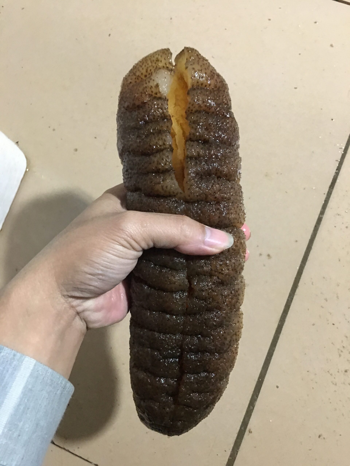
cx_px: 175
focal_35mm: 29
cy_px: 233
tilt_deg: -78.9
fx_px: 391
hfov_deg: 48.2
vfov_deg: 61.7
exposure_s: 1/8
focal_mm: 4.15
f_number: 2.2
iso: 160
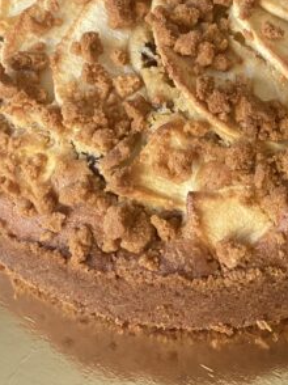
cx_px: 205
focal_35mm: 59
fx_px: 655
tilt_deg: -51.8
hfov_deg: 24.6
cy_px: 73
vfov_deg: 31.8
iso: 250
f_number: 1.8
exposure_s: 1/60
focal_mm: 4.25
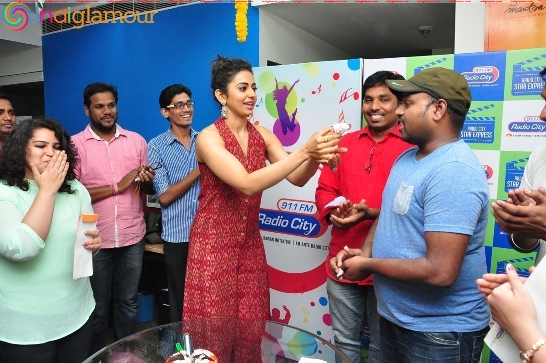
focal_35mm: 27
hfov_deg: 67.4
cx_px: 273
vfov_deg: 47.8
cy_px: 182
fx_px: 409
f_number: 8
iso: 1250
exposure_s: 1/125
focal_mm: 18
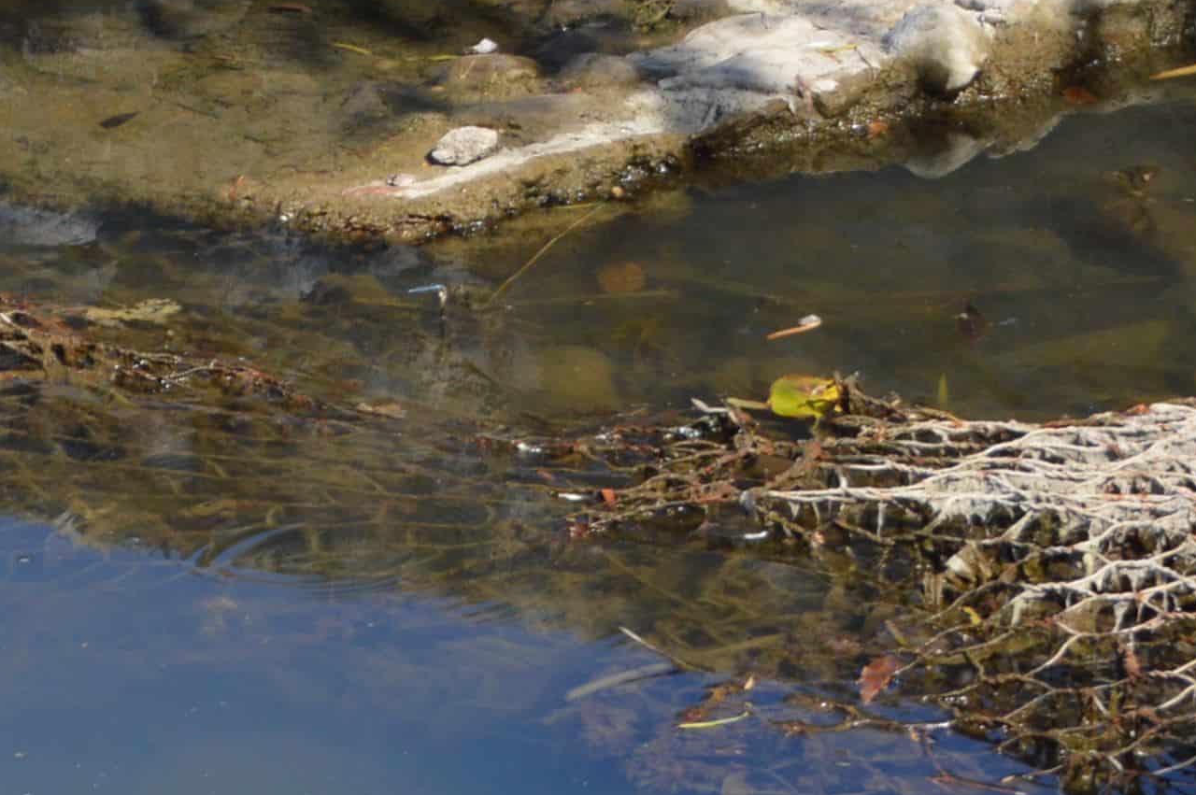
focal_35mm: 423
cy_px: 1303
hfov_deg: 4.9
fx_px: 14040
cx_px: 58
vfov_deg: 3.2
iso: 400
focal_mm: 80
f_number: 5.3
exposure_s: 1/1250
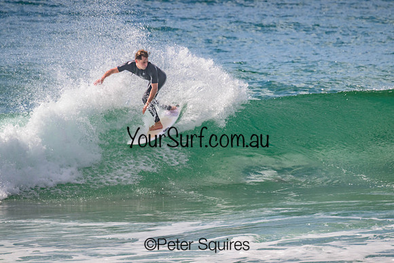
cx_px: 230
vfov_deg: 1.5
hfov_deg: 2.2
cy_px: 109
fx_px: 10244
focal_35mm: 936
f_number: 11
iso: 800
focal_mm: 800
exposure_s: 1/2000
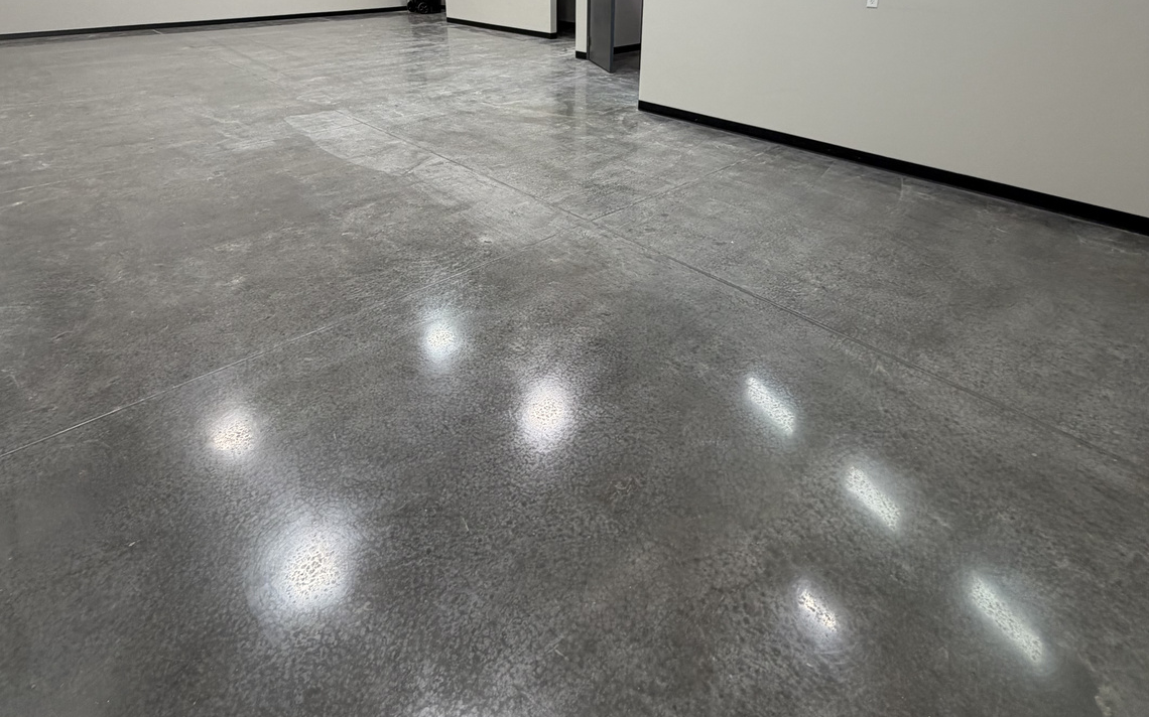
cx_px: 572
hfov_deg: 85.1
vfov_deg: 57.0
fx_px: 626
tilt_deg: -21.8
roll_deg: -0.1
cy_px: 189
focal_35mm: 20
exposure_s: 1/121
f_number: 2.2
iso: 125
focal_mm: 2.22
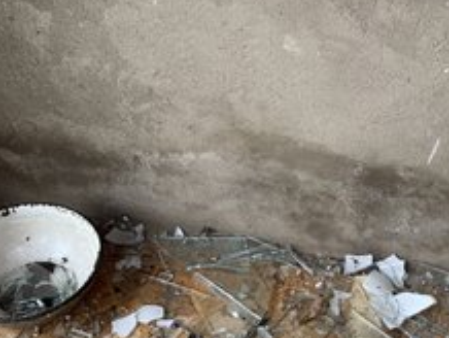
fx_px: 571
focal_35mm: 44
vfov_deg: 32.8
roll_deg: -2.8
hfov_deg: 42.3
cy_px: 214
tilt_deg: -43.1
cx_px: 301
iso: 80
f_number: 1.78
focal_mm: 6.76
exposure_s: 1/121
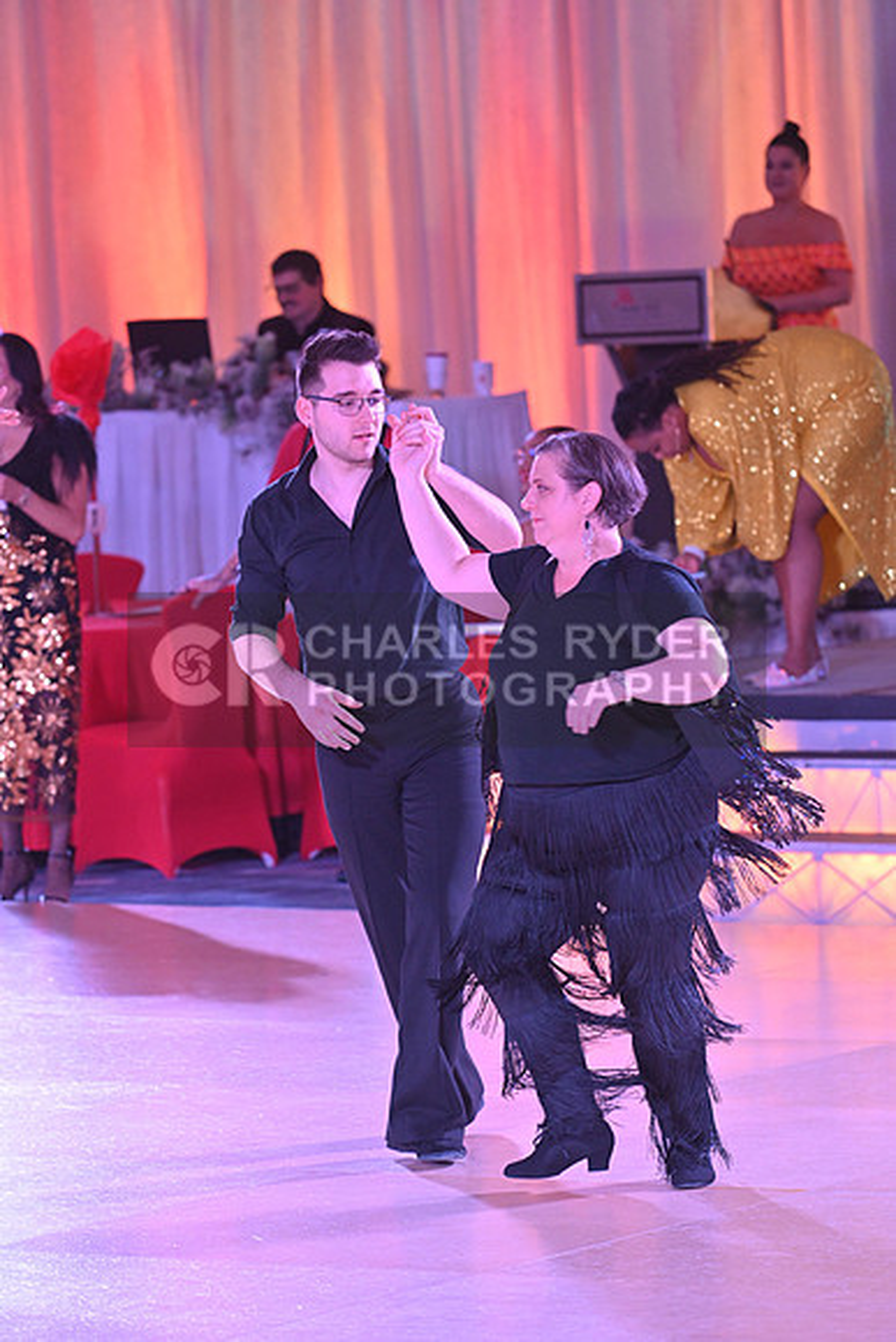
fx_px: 7462
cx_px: 448
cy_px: 671
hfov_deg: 6.9
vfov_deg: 10.3
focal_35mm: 200
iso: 2500
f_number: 5
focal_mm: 200
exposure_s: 1/320
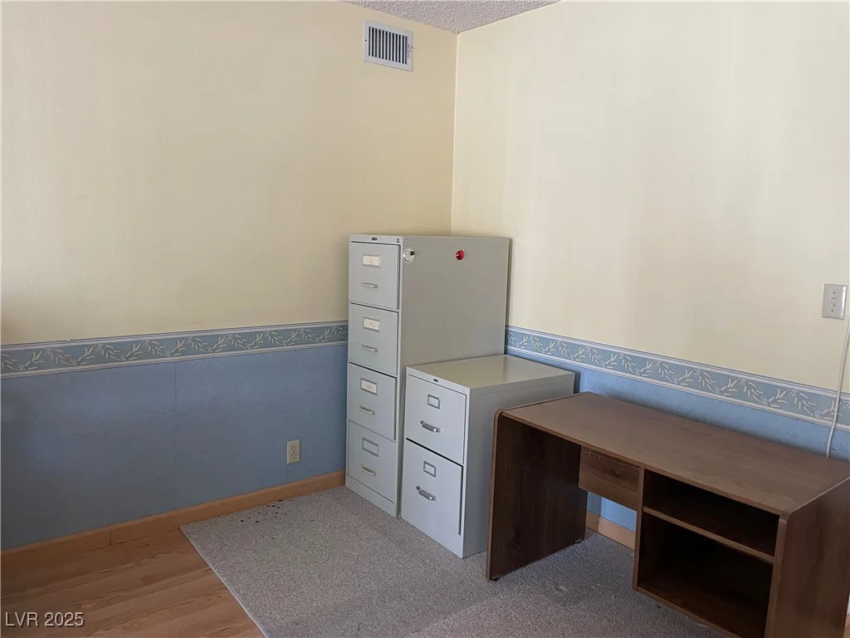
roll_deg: -0.8
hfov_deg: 67.3
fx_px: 638
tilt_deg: -6.5
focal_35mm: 26
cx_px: 425
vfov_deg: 53.1
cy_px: 319
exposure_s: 1/60
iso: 160
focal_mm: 4.2
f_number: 1.6
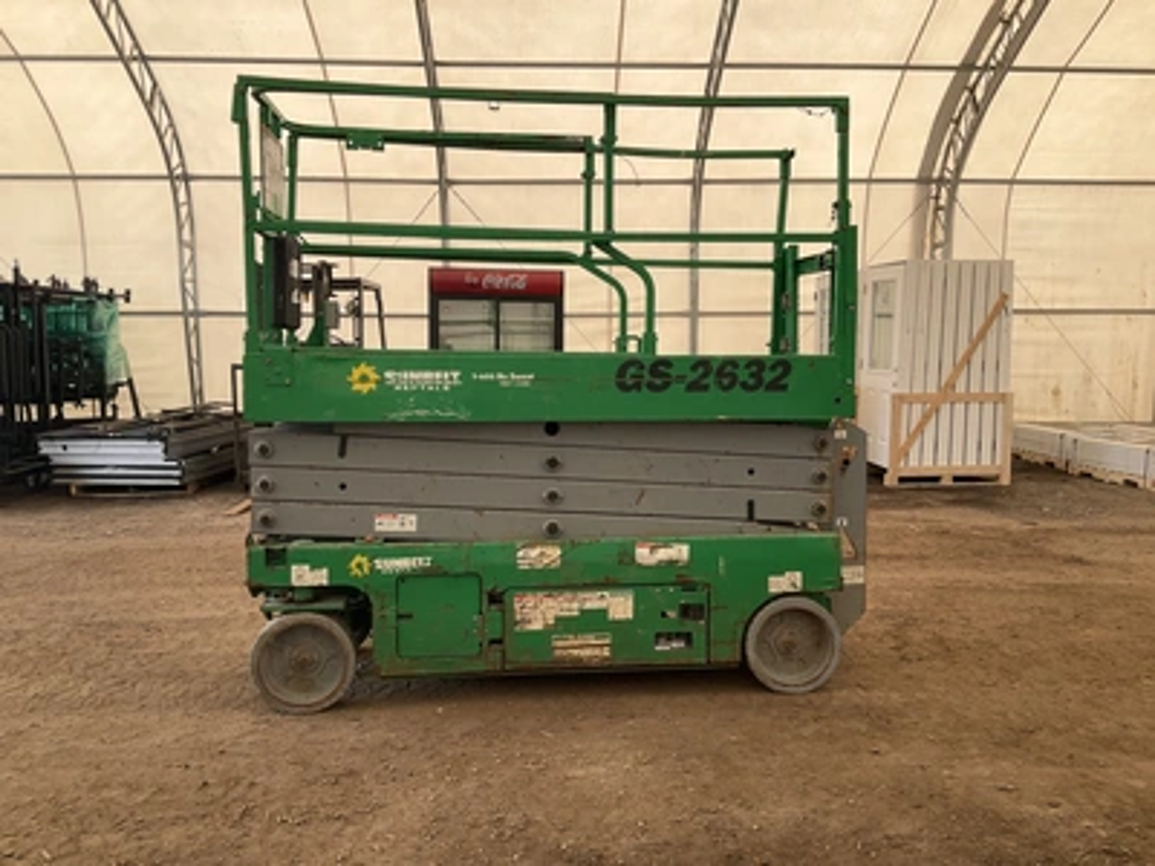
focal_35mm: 29
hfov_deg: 61.7
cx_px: 578
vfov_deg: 48.2
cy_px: 433
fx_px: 968
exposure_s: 1/147
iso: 20
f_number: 1.8
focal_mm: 3
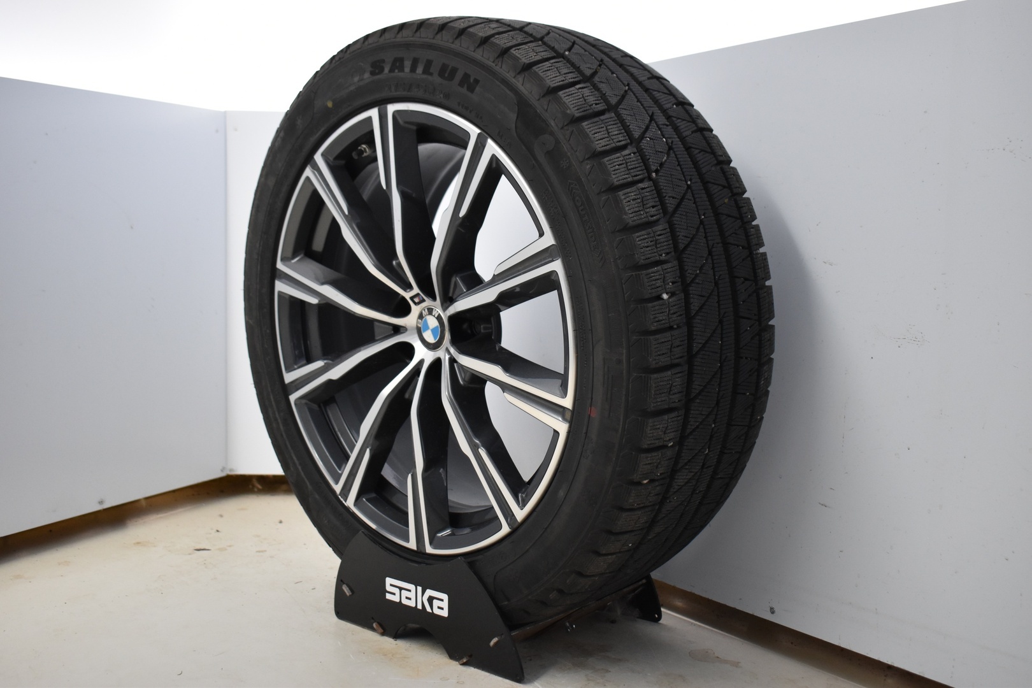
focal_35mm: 39
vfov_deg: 34.2
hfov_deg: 49.6
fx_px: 1118
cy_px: 344
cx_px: 516
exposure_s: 1/60
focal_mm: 26
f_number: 4
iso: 1100
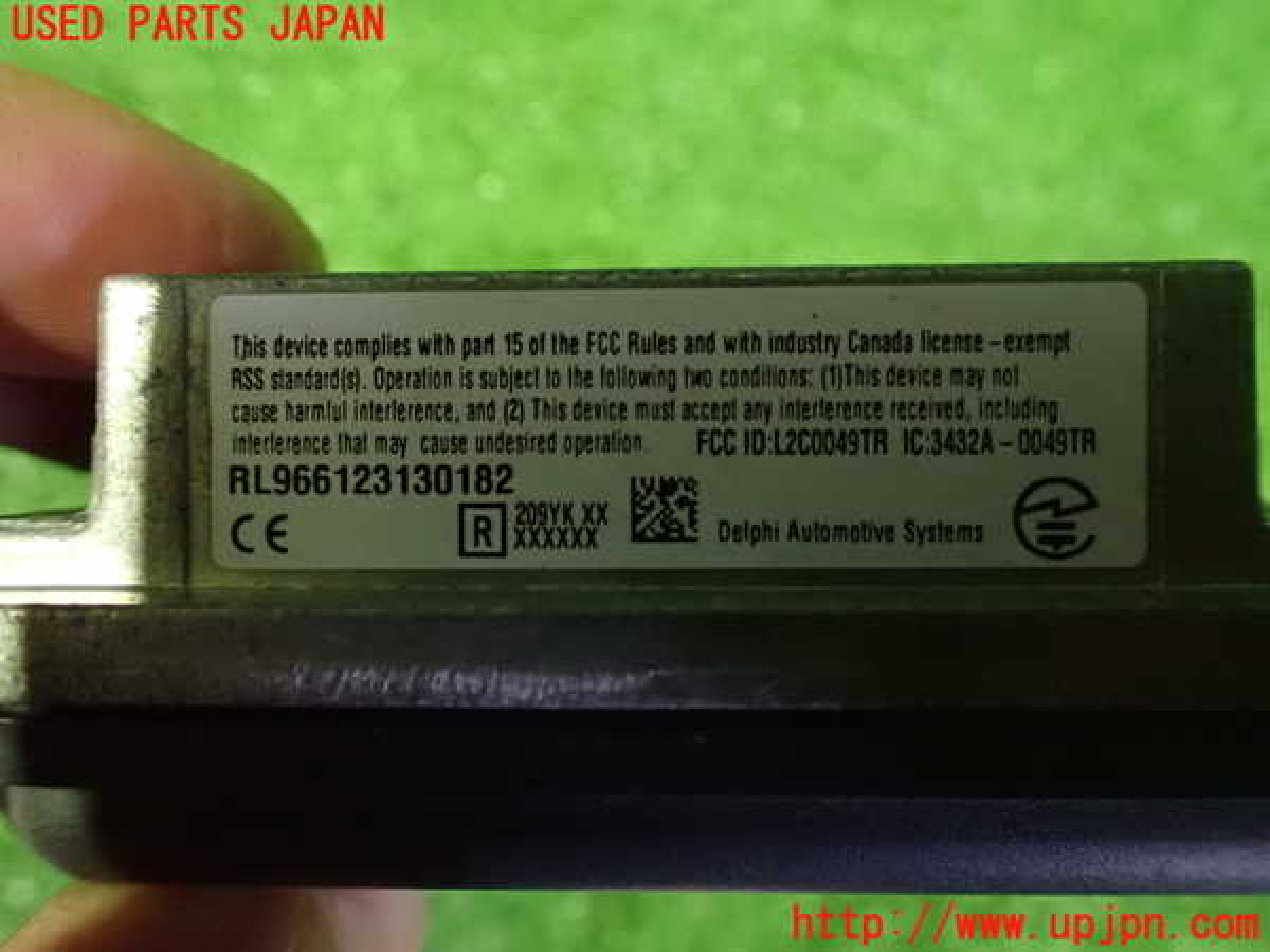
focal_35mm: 30
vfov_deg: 46.8
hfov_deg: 60.0
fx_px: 1101
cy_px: 476
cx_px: 635
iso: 1600
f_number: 2.3
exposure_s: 1/25
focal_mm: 5.4
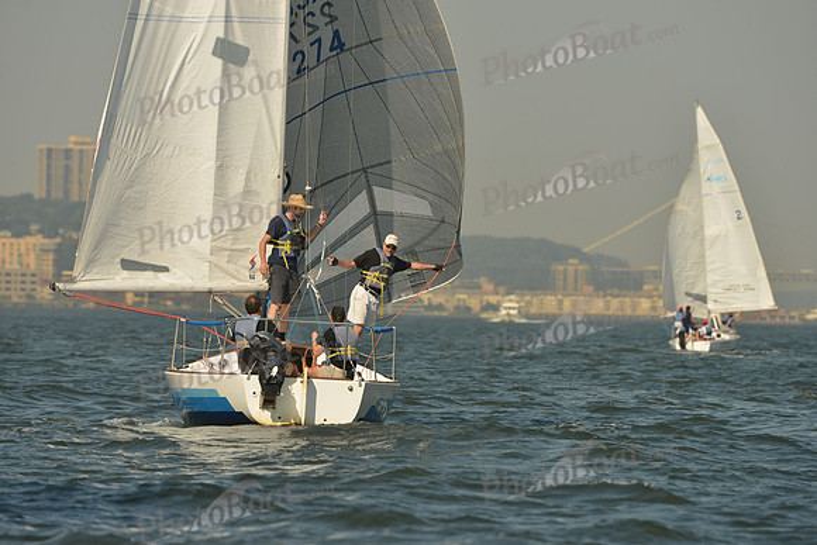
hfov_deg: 5.2
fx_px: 9079
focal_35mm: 400
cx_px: 408
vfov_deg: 3.4
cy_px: 272
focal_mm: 400
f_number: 7.1
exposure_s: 1/1250
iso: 320
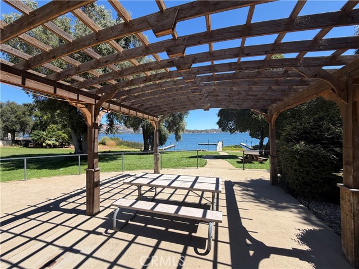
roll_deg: +1.1
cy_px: 134
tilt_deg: -0.8
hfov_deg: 102.1
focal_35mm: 14
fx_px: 145
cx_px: 180
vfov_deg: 85.7
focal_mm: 2.22
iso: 32
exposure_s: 1/770
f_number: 2.2
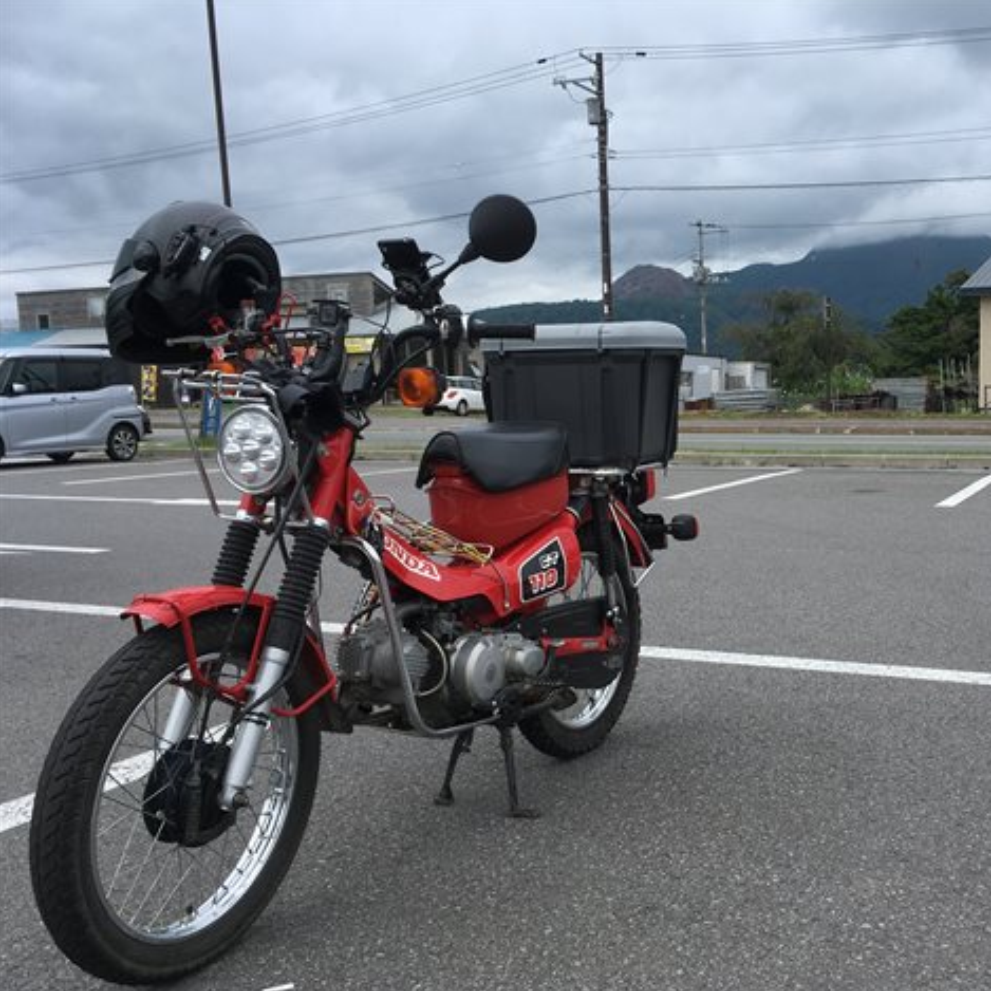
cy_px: 501
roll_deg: +2.0
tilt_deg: -5.9
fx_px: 1134
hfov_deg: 46.4
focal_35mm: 35
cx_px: 674
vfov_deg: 47.2
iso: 25
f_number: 2.2
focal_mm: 4.15
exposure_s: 1/1261
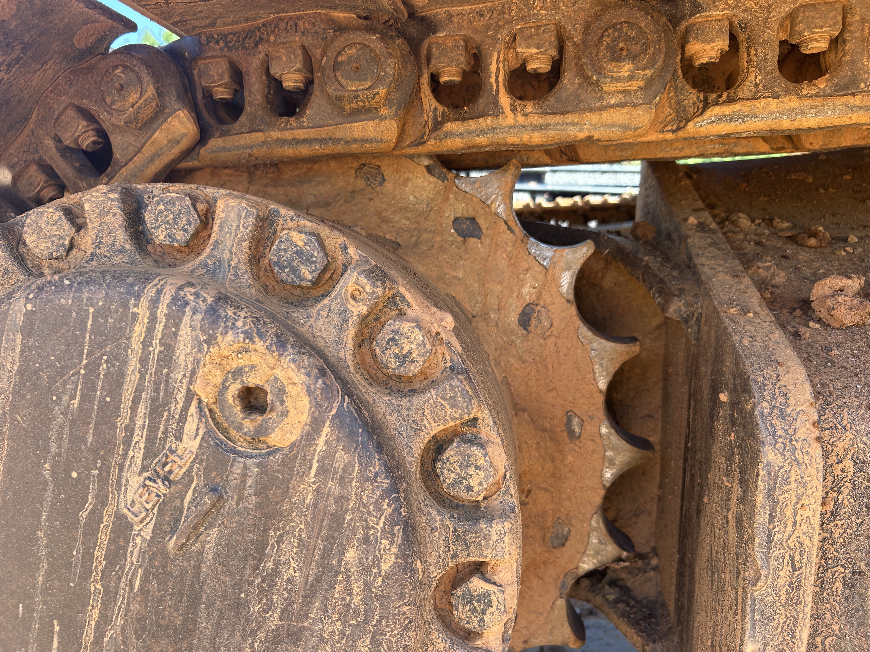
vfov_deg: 53.1
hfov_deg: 67.3
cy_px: 326
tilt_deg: -7.1
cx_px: 435
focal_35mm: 26
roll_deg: +2.0
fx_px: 653
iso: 40
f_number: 1.5
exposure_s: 1/234
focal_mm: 5.7
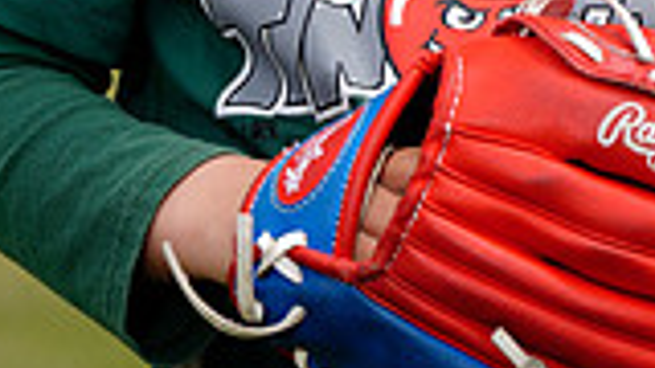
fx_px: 10160
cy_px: -446
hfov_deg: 3.7
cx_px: 473
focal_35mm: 585
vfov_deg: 2.1
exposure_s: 1/320
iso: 50
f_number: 4.5
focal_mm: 154
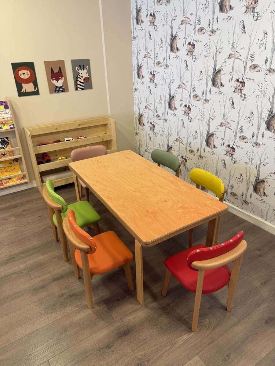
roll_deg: +0.4
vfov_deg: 71.6
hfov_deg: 56.8
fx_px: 254
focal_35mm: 24
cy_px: 183
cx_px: 138
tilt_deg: -26.9
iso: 80
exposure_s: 1/100
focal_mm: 6.76
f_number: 1.78
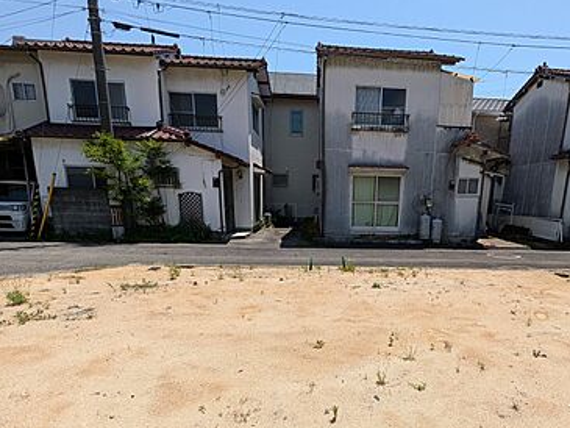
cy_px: 292
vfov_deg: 57.4
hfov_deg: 73.1
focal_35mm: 23
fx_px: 379
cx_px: 342
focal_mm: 1.83
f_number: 2.2
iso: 66
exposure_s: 1/2137
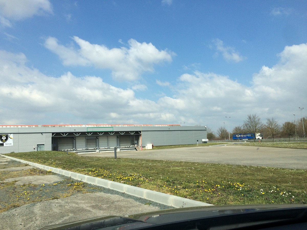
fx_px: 257
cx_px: 154
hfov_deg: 61.7
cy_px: 115
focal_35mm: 29
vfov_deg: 48.2
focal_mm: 4.15
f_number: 2.2
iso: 32
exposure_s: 1/2283
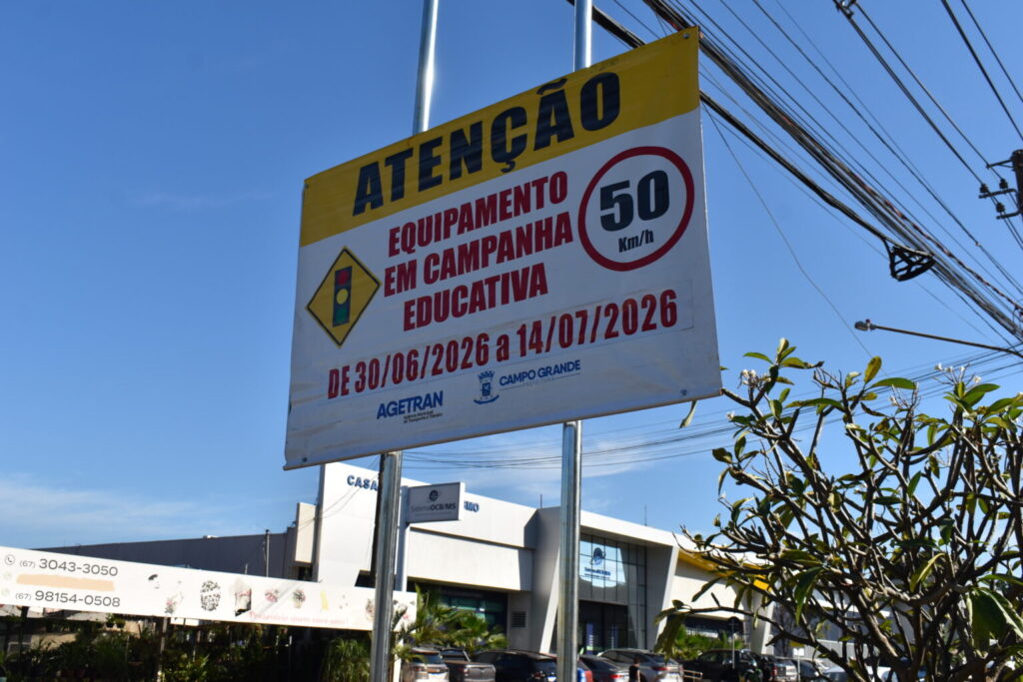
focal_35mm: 36
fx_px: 1023
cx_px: 512
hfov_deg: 53.1
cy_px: 341
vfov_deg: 36.9
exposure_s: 1/320
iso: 100
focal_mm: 24
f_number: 9
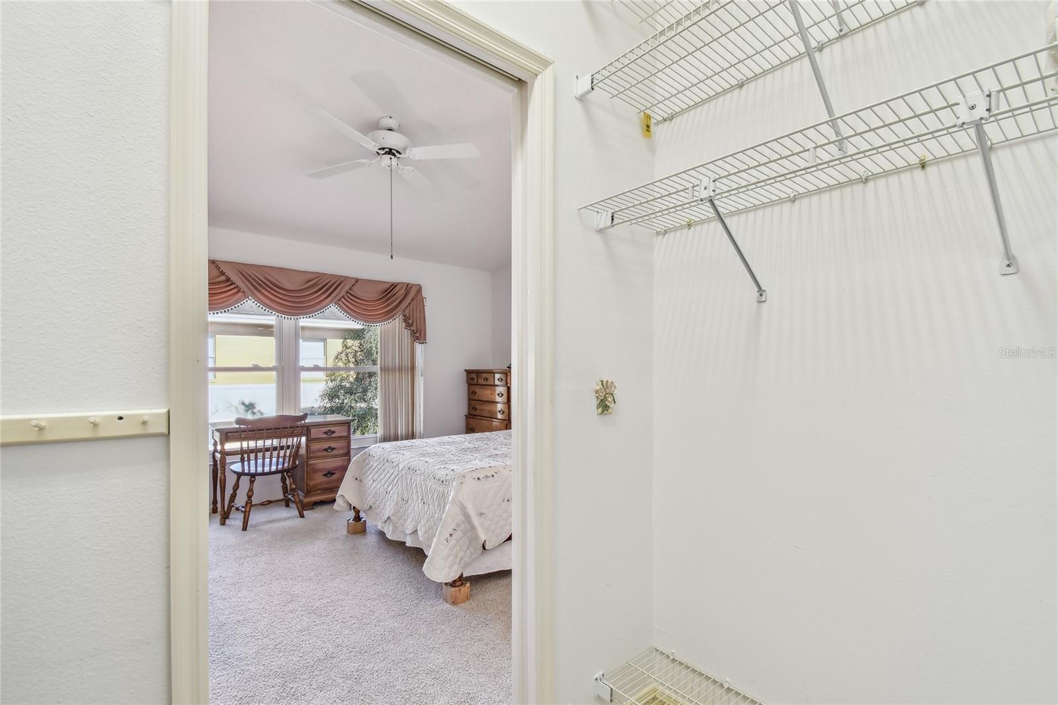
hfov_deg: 100.4
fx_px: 441
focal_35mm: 15
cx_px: 529
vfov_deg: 77.3
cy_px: 352
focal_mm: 10
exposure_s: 1/20
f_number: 7.1
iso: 100
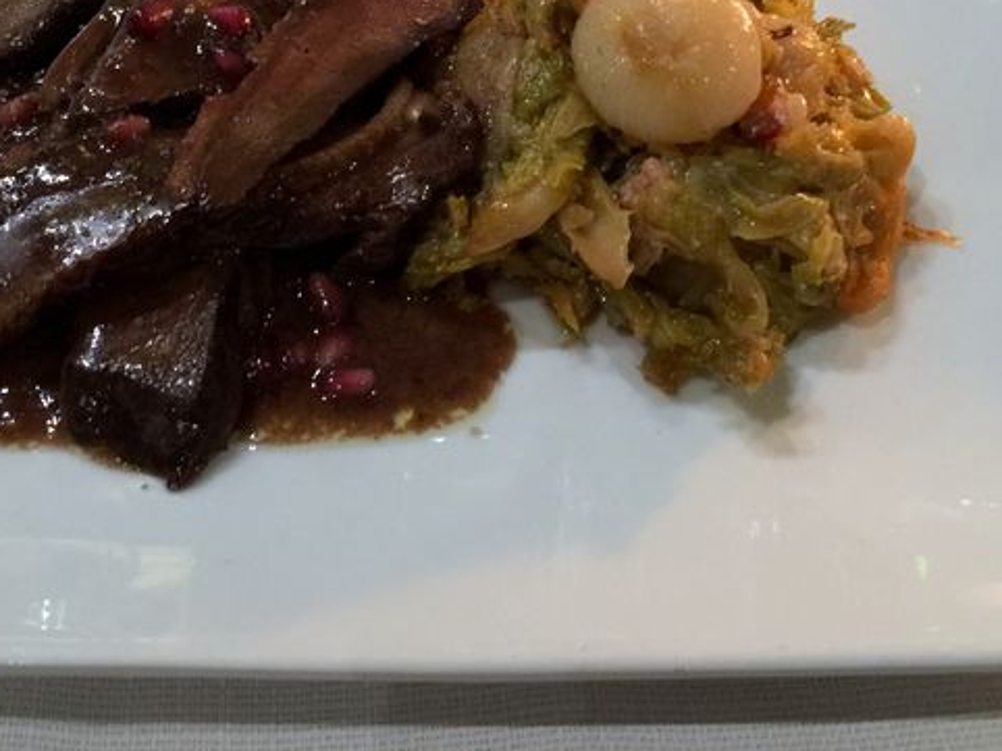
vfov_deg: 28.0
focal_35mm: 51
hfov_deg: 37.1
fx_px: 1476
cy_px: 151
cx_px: 323
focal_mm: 4.15
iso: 125
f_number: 2.2
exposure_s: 1/4
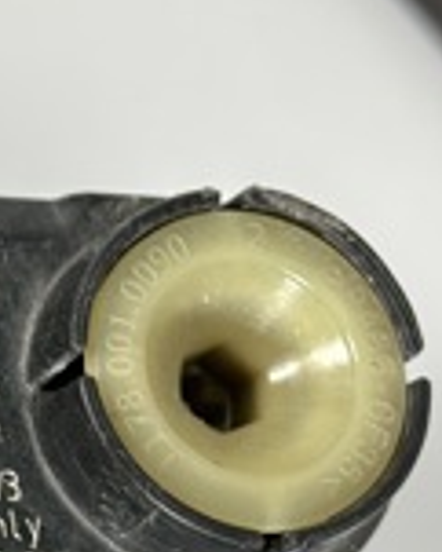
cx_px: -391
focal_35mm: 198
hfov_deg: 7.5
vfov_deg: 9.7
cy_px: 276
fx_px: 3234
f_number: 1.78
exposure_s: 1/50
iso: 160
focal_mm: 6.86
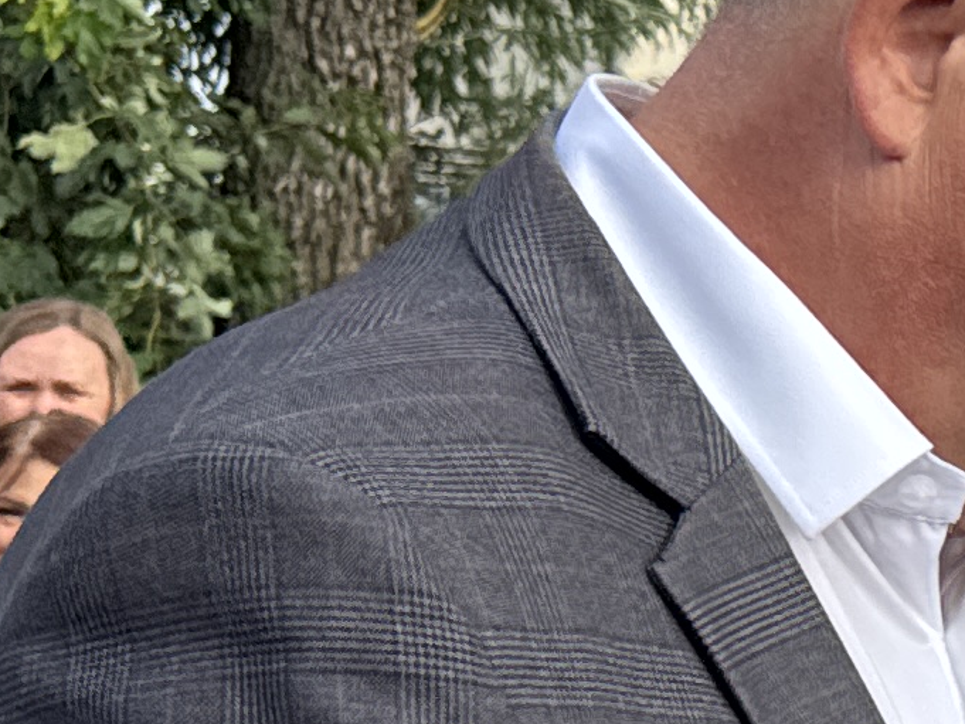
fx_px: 3959
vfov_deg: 10.2
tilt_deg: -3.3
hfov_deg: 11.6
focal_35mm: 142
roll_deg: -2.7
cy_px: 935
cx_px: 2283
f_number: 1.78
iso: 80
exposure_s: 1/1395
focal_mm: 6.76
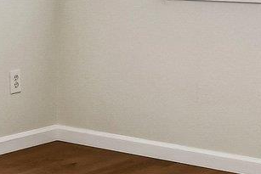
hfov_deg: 17.0
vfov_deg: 10.9
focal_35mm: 120
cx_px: 93
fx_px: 870
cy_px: -102
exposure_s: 1/80
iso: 400
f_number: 8
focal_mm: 12
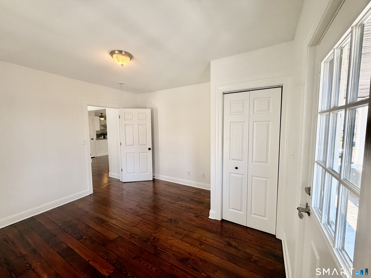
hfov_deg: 102.1
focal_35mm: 14
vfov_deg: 85.7
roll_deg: +1.9
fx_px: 150
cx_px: 186
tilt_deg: -3.5
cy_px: 139
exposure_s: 1/121
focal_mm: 2.22
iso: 100
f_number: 2.2
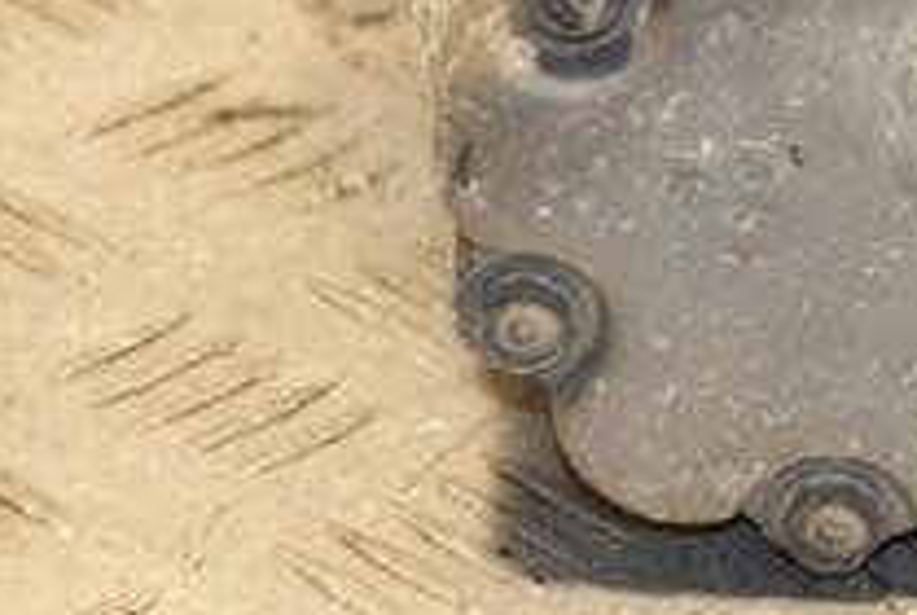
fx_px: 8225
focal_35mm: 322
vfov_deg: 4.3
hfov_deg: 6.3
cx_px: 1101
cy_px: -184
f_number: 6.3
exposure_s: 1/200
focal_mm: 75
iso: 800
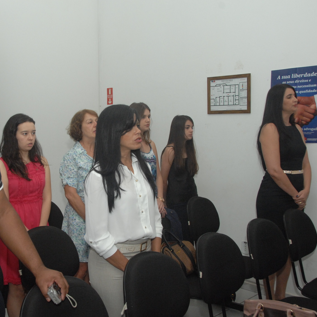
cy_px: 158
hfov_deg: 41.9
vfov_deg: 42.8
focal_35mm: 39
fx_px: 404
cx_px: 92
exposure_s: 1/250
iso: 800
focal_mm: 20
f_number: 7.1
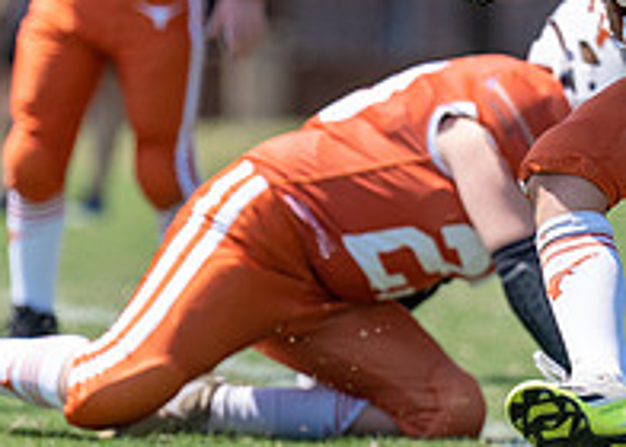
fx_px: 14010
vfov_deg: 1.8
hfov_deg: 2.6
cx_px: 780
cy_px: -58
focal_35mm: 788
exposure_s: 1/1250
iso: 100
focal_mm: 163
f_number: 3.2
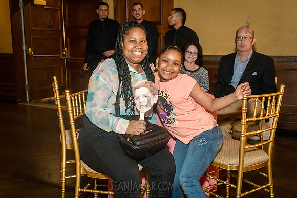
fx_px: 327
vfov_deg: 33.7
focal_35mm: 40
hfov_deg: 48.8
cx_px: 145
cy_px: 100
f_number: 5
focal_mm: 35
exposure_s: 1/160
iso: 6400
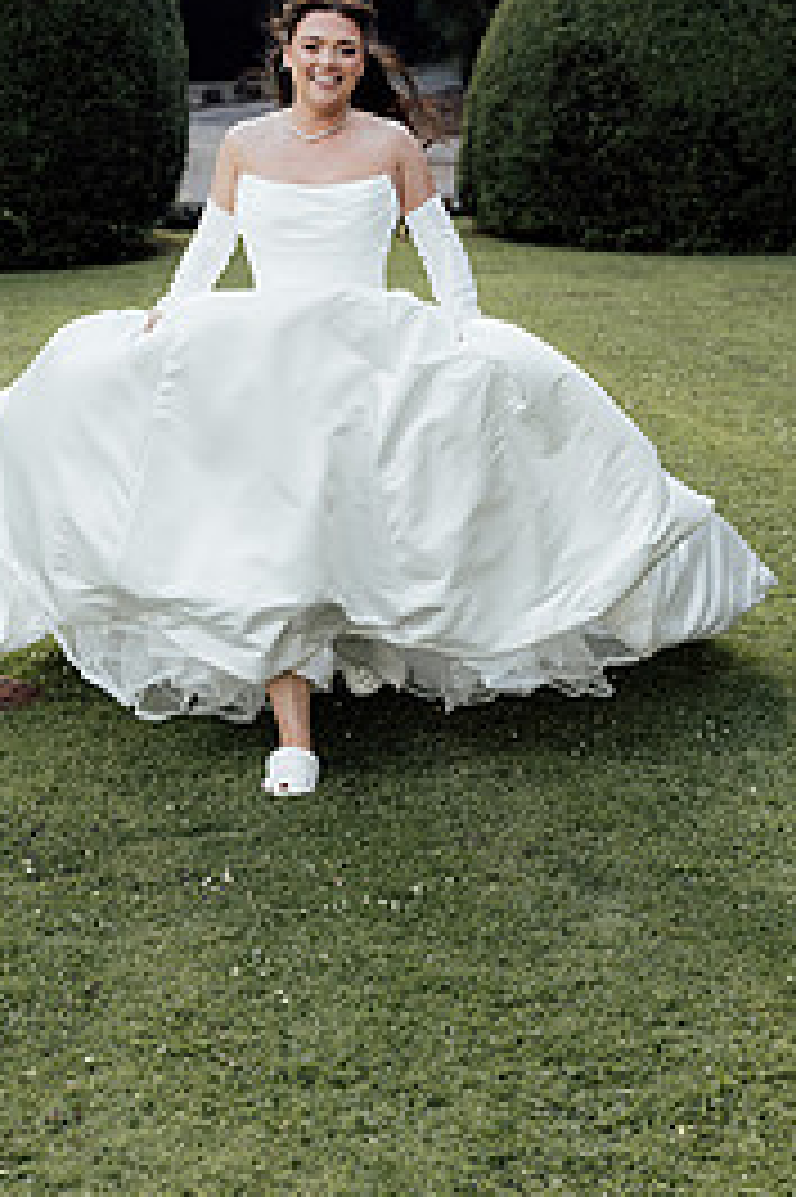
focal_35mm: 83
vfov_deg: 24.2
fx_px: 2756
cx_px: 324
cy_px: 297
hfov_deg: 16.4
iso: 250
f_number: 2.8
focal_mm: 49.1
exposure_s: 1/400
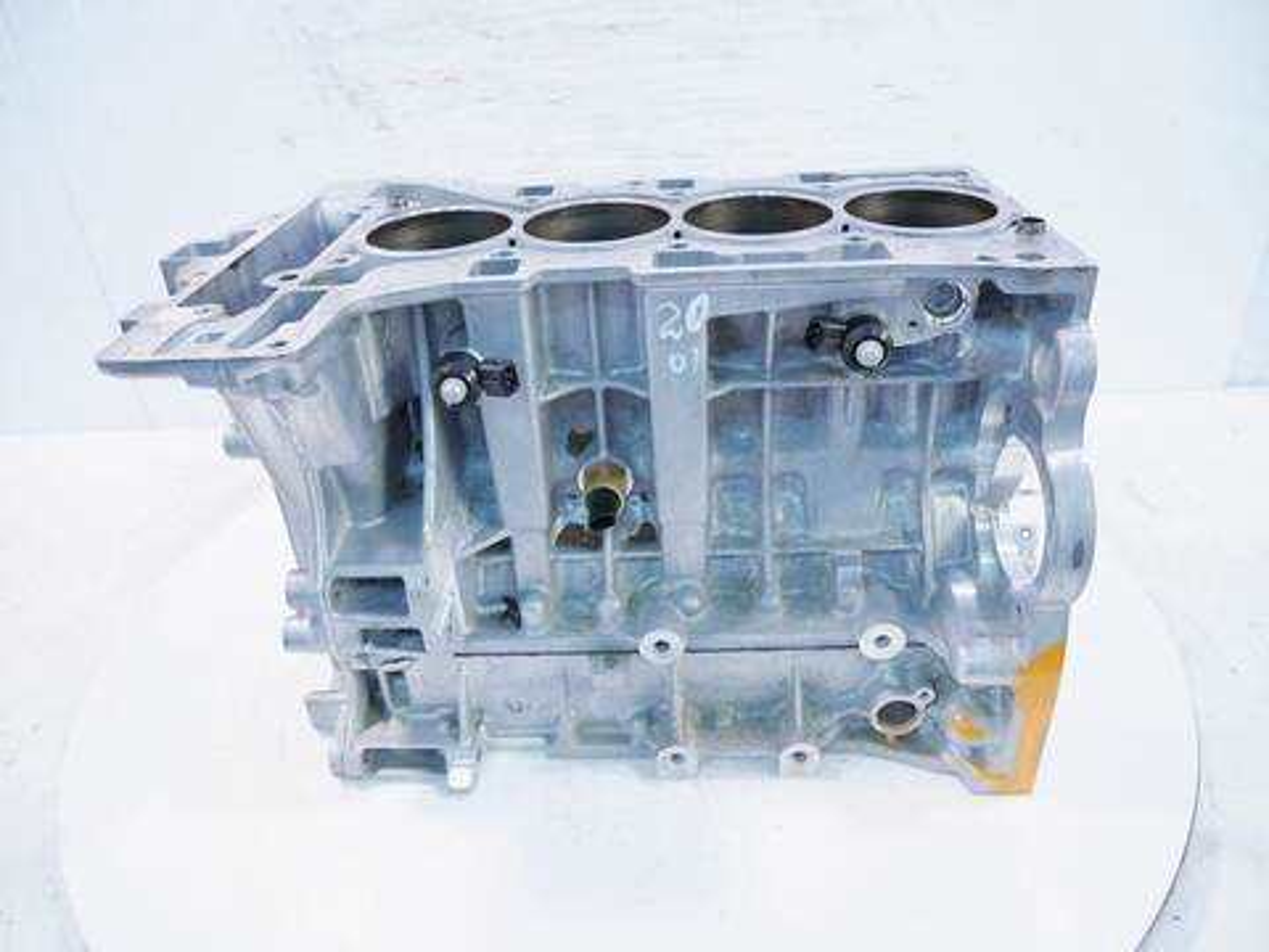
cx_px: 634
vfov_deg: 56.8
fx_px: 880
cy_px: 476
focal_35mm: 24
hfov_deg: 71.6
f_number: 3.5
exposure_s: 1/60
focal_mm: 12
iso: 320
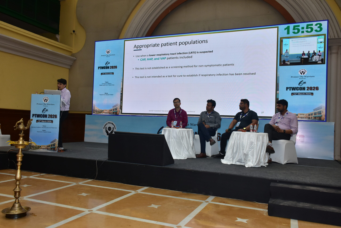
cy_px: 114
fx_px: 284
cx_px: 170
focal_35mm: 30
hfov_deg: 61.9
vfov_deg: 43.6
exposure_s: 1/125
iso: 800
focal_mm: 20
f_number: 5.6
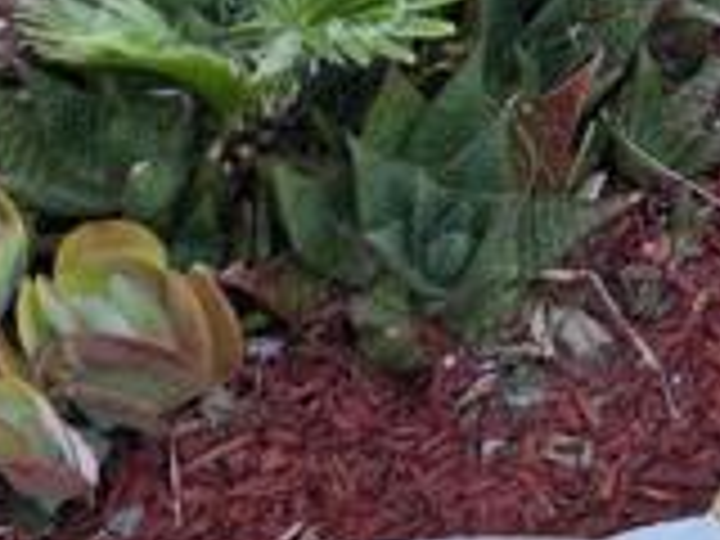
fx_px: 3058
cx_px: 1526
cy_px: -1130
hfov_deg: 11.8
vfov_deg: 8.4
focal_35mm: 147
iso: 64
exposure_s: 1/180
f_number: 1.7
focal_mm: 6.3
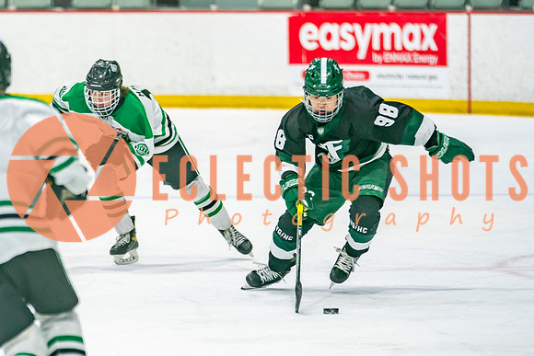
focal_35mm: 355
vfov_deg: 3.9
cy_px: 204
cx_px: 197
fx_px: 5269
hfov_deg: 5.8
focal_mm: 182
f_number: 3.2
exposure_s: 1/640
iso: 400
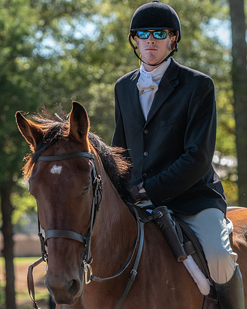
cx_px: 124
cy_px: 233
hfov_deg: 7.1
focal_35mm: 218
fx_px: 1989
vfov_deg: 8.9
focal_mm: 102
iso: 280
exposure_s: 1/320
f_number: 4
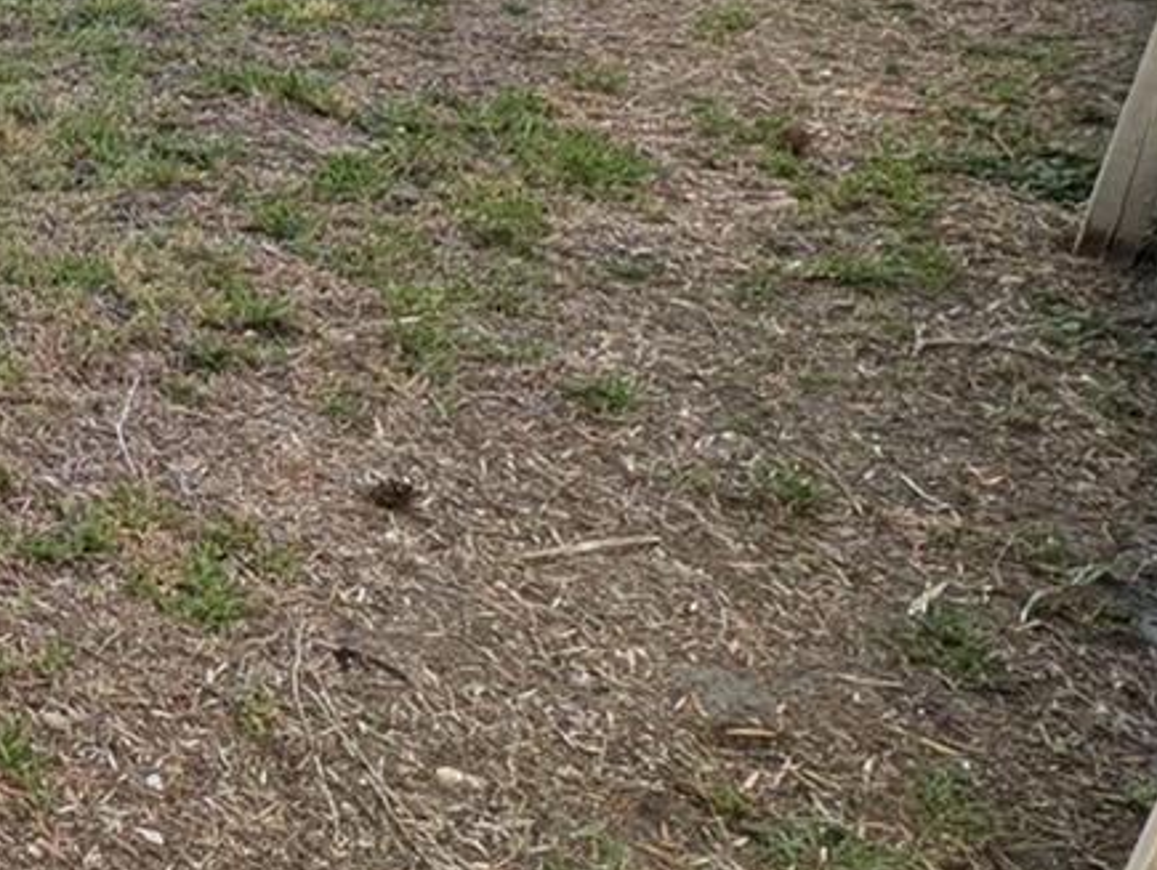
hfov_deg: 29.9
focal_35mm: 44
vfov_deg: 32.1
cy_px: 181
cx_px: -487
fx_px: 1472
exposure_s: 1/646
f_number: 1.95
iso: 37
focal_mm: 2.23
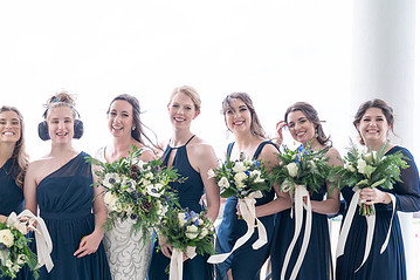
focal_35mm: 59
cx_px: 83
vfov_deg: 22.7
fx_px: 688
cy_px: 221
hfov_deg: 33.0
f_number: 4
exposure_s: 1/250
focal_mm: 35
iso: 320
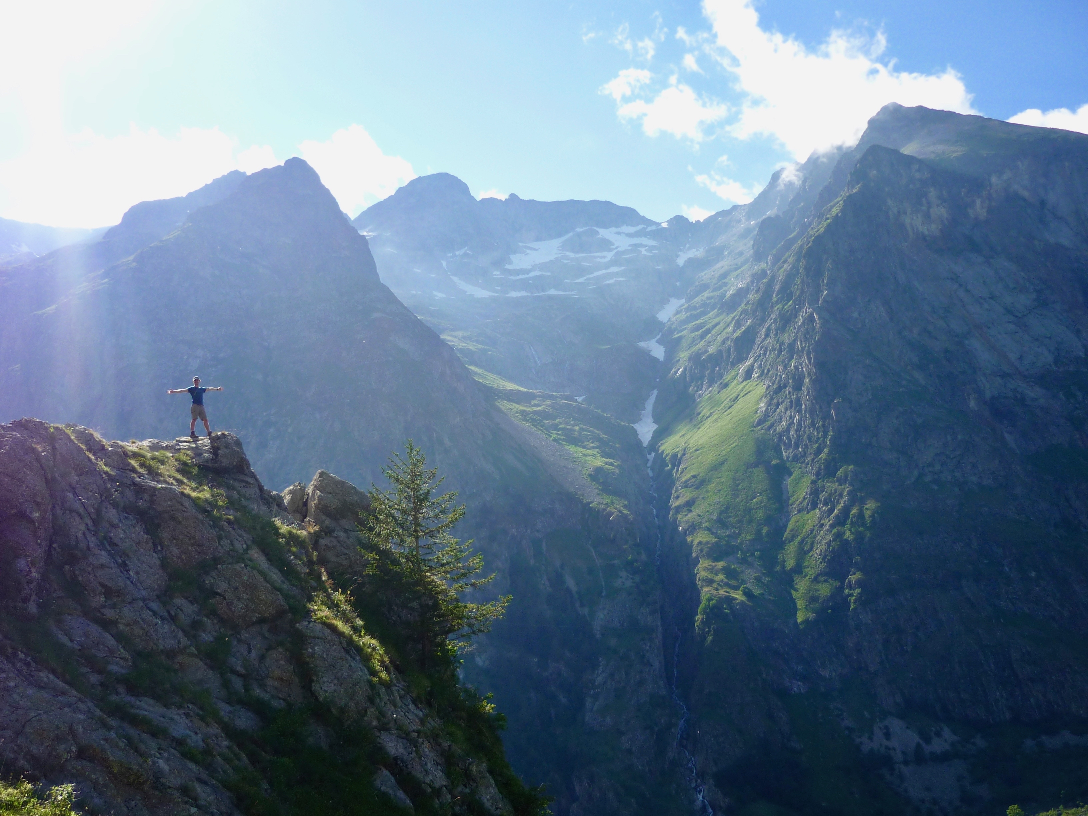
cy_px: 408
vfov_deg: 42.9
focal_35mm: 33
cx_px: 544
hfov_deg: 55.4
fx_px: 1037
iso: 80
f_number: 2.8
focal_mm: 5.5
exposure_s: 1/800
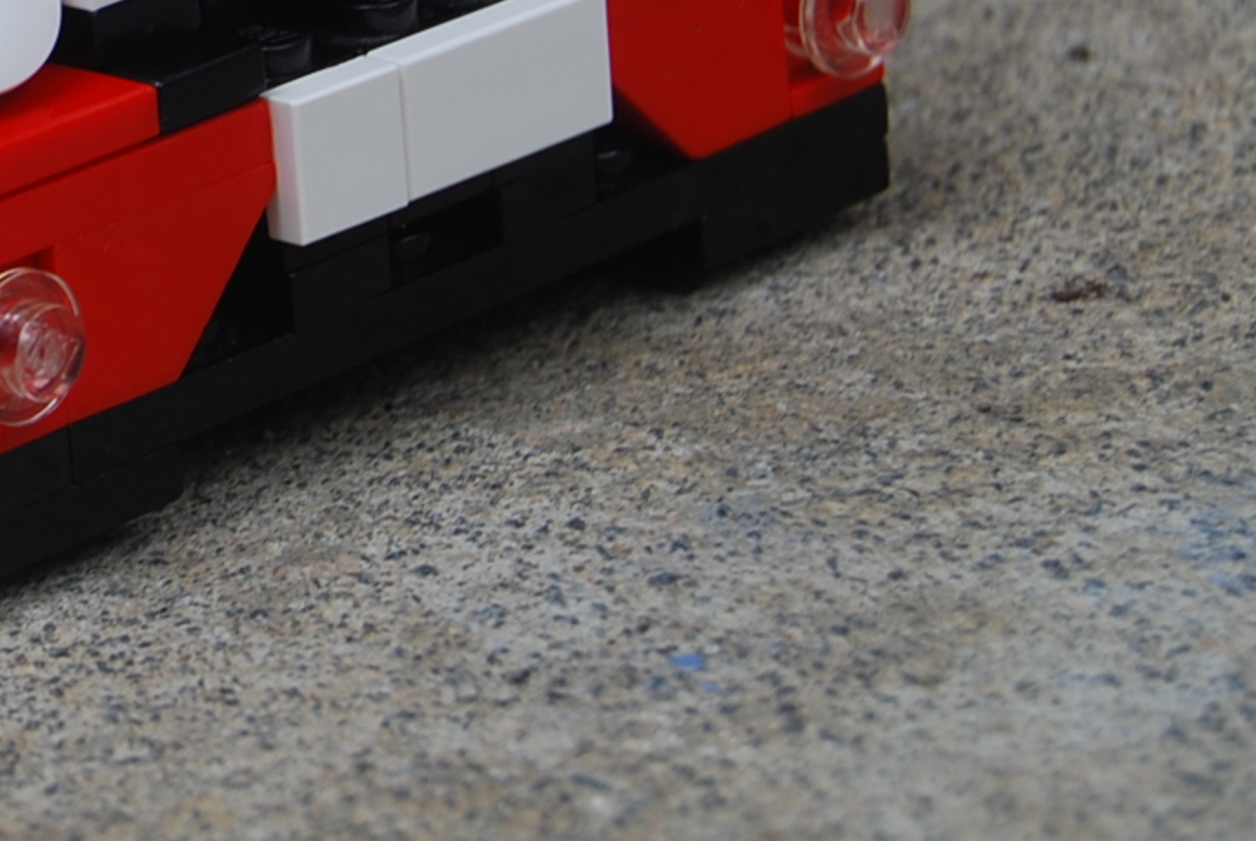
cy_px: -242
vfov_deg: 6.2
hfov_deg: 9.2
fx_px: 7650
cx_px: -346
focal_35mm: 219
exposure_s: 1/60
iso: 110
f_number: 8
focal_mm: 52
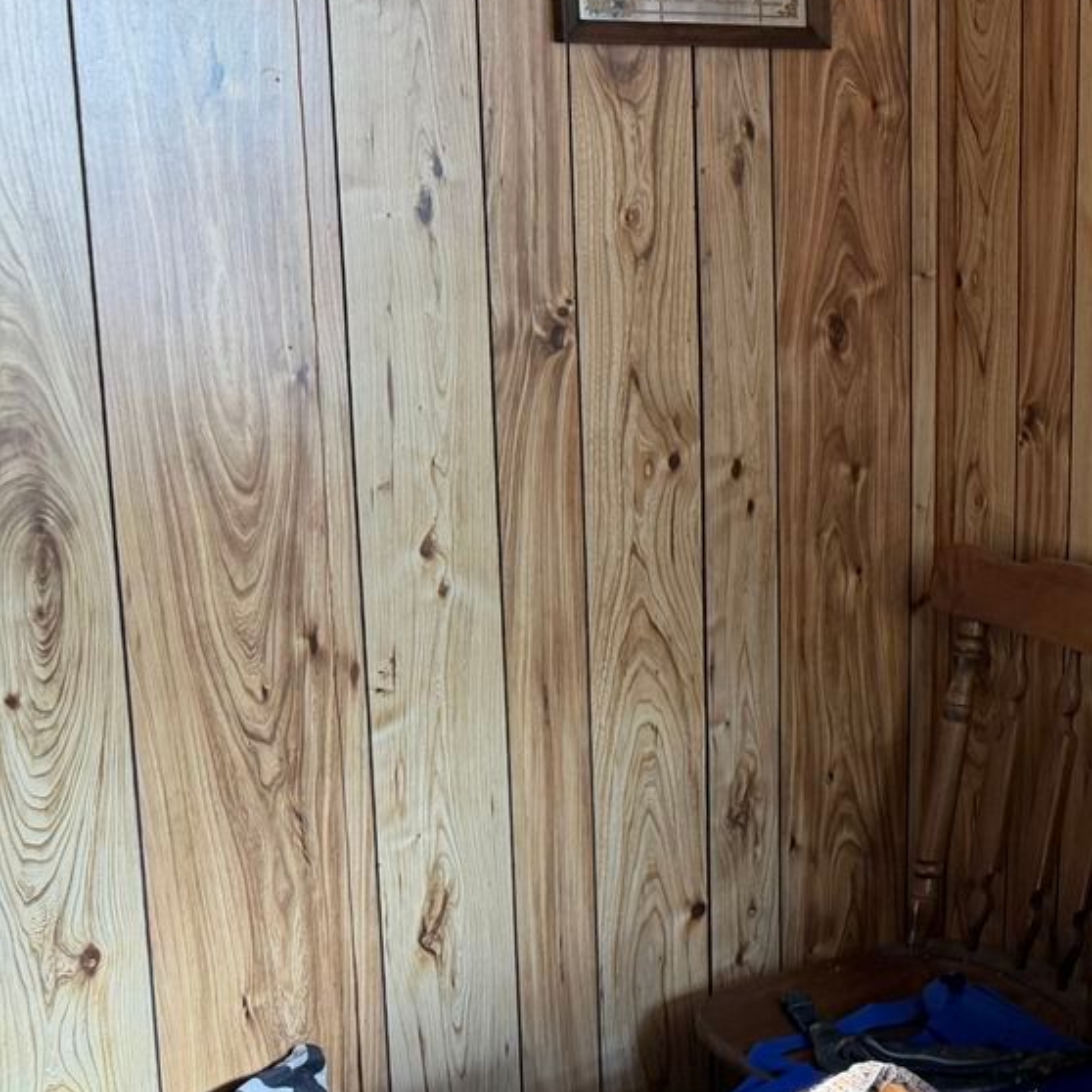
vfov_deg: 30.0
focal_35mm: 57
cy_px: 539
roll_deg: -3.7
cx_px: 1434
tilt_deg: -13.9
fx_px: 2034
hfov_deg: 25.6
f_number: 1.78
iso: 320
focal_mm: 6.76
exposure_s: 1/74
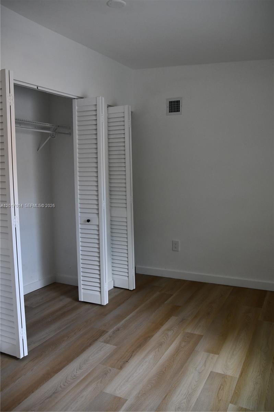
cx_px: 137
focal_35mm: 30
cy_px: 206
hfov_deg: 43.6
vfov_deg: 62.0
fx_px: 343
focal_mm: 20
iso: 800
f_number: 3.5
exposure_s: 1/160
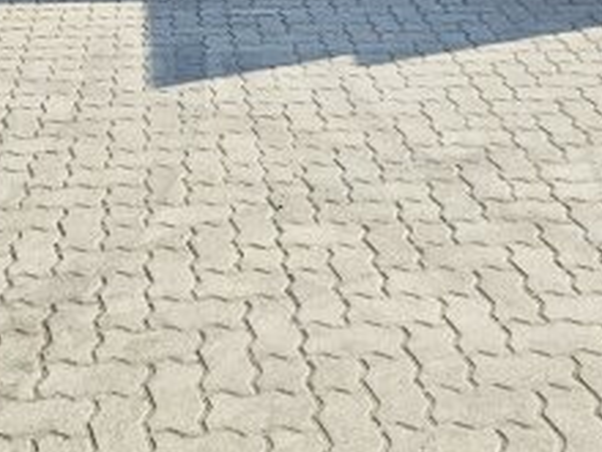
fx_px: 1165
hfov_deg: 28.7
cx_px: 178
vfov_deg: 20.3
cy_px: -110
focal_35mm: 67
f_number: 1.8
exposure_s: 1/1728
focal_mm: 5.4
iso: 25
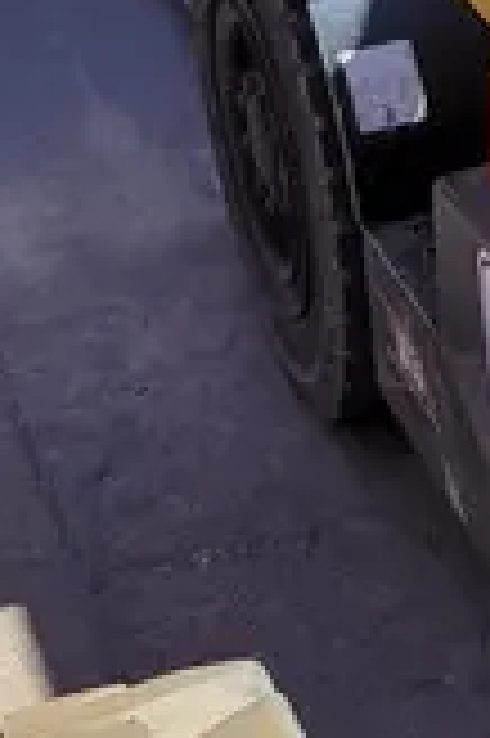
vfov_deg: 16.5
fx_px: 2475
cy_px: -20
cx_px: 1173
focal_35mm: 121
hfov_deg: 9.9
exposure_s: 1/1307
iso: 40
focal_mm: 5.4
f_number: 1.8
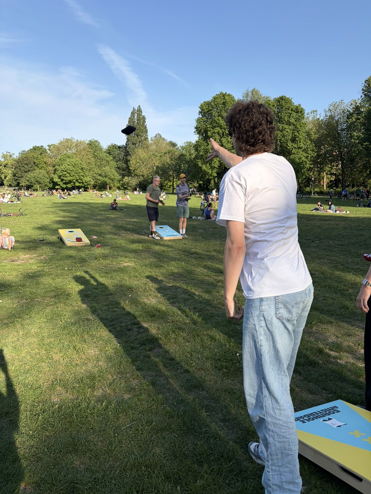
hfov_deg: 53.1
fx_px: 372
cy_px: 247
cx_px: 186
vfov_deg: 67.3
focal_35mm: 26
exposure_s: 1/1901
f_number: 1.6
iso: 50
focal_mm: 5.96
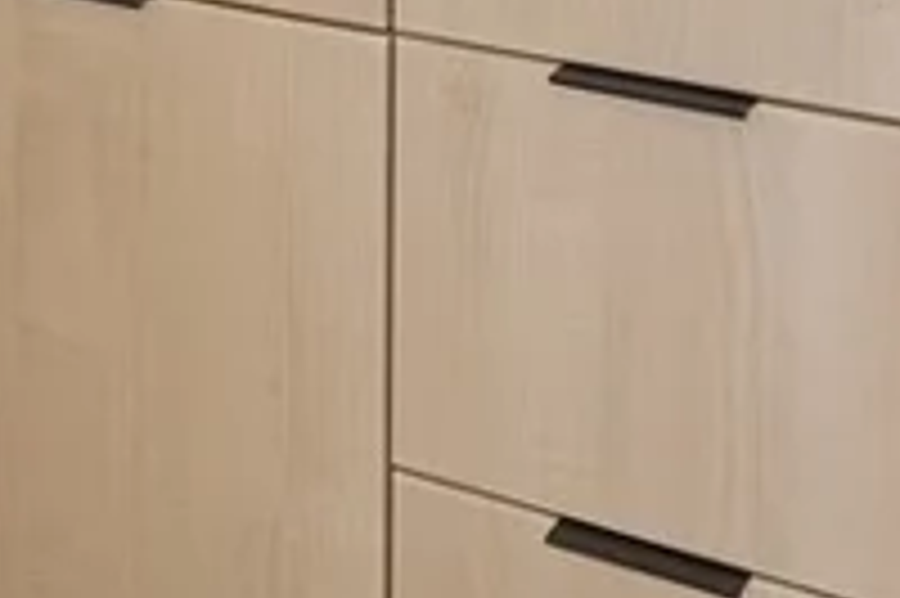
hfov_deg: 24.5
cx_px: 225
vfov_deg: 13.8
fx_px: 2048
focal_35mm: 82
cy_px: -634
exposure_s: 1/60
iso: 1000
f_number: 9
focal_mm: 16
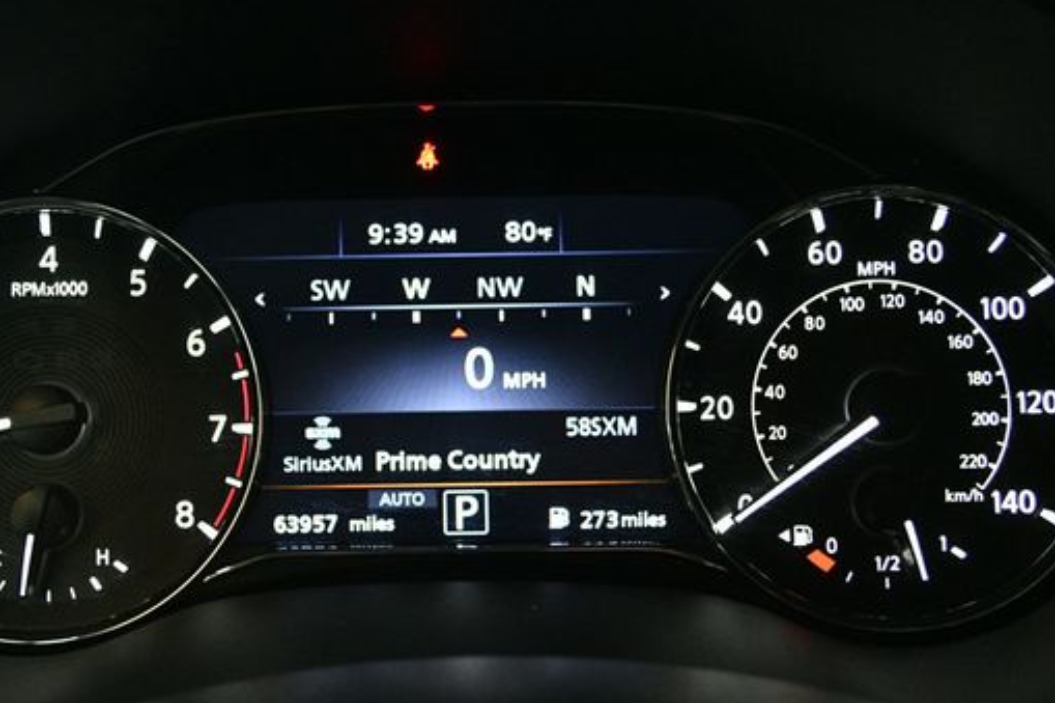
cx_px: 446
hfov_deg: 40.2
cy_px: 379
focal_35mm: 49
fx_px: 1435
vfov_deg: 27.5
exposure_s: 1/100
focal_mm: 26
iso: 3200
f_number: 4.2
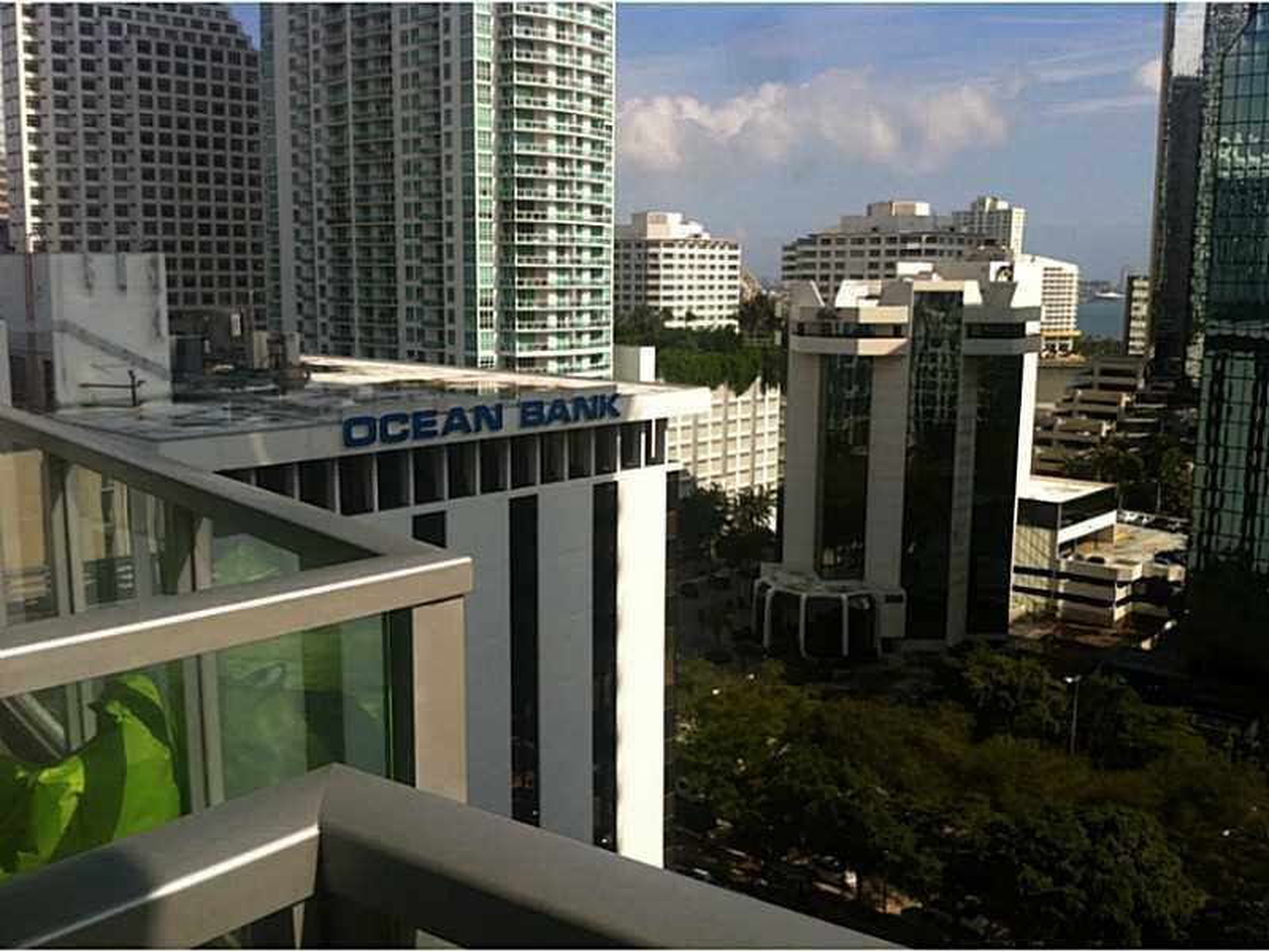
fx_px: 1283
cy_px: 476
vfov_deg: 40.7
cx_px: 634
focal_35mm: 35
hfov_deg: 52.6
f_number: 2.8
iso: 80
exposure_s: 1/1676
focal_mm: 3.85
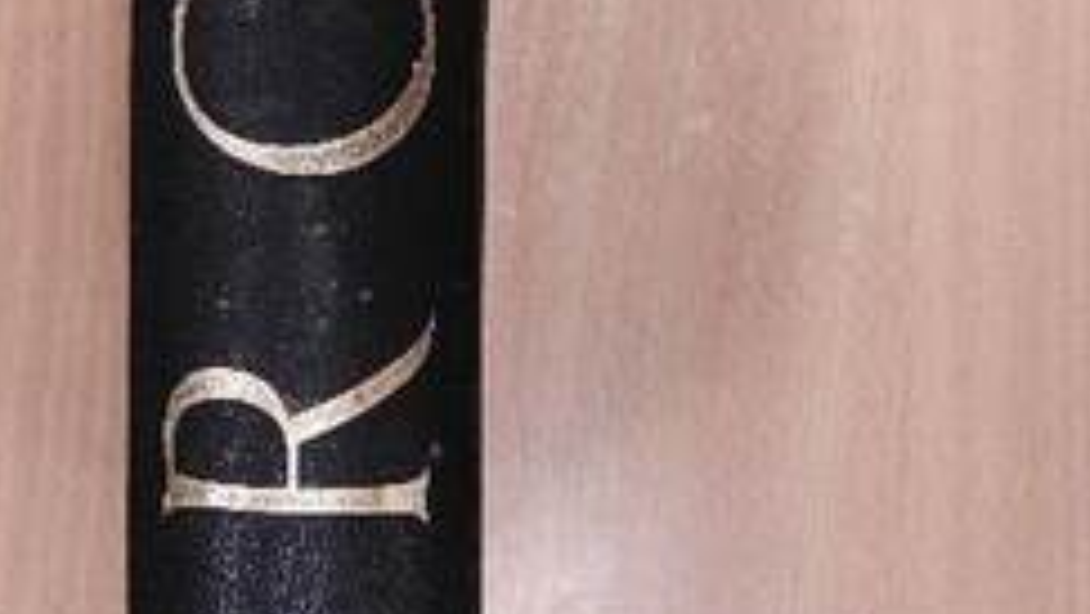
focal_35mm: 67
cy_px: -29
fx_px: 1938
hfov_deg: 31.1
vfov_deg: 17.5
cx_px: 345
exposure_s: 1/80
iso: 450
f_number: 3.6
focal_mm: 5.9
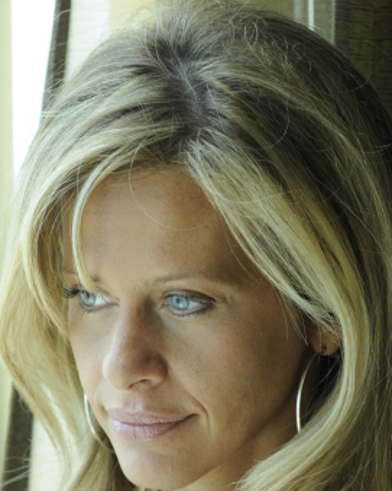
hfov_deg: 3.6
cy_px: 385
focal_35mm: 427
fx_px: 6195
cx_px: 166
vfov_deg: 4.5
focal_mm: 190
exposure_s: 1/125
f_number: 4.5
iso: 640
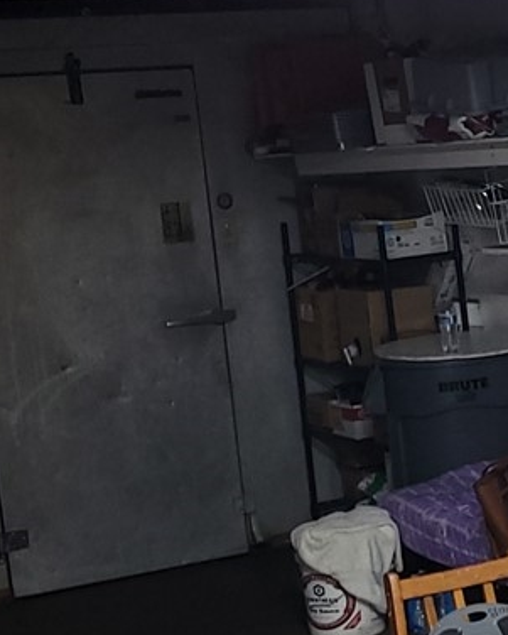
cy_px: 476
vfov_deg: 17.7
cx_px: 768
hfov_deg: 13.4
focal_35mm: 108
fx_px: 2029
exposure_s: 1/24
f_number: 1.8
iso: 100
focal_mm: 5.4
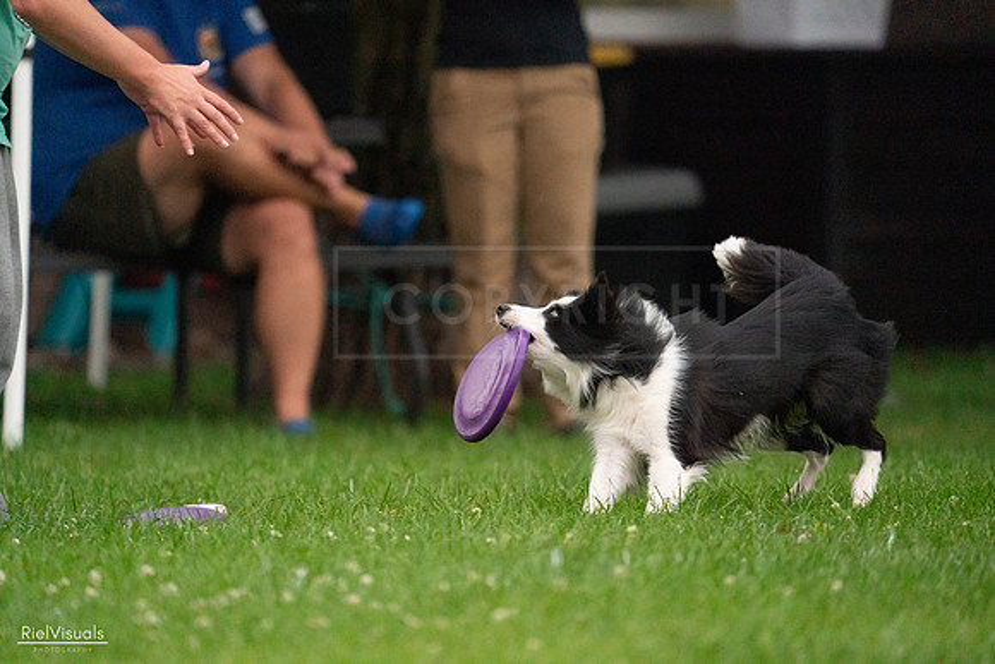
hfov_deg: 3.4
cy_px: 332
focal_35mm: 600
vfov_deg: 2.3
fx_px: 16586
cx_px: 498
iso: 6400
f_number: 6.3
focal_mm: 600
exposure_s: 1/1600
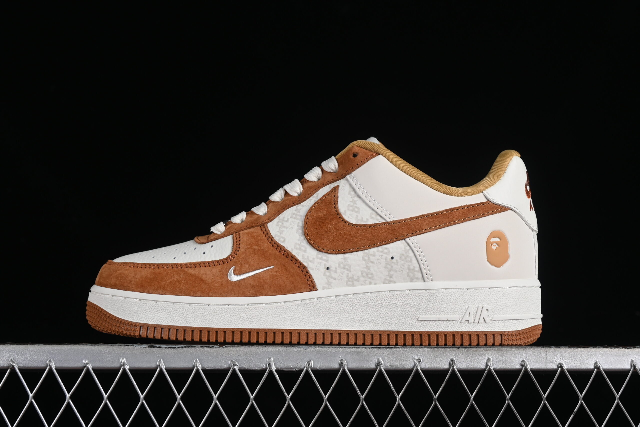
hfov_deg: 27.0
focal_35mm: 75
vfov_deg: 18.2
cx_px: 320
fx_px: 1333
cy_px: 214
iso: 160
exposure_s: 1/80
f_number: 8
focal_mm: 50
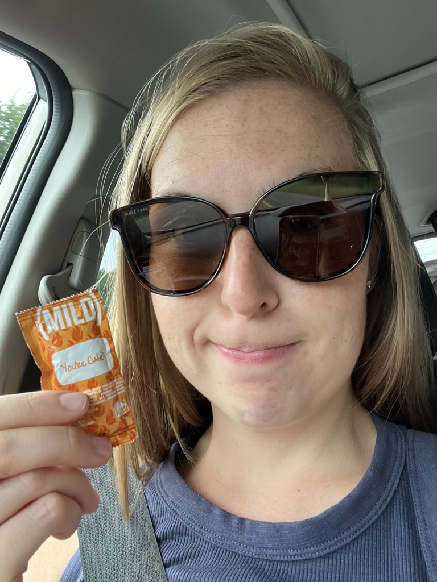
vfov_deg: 60.0
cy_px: 291
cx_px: 218
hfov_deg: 46.8
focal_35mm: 30
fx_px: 505
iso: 40
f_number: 2.2
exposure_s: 1/121
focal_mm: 2.71
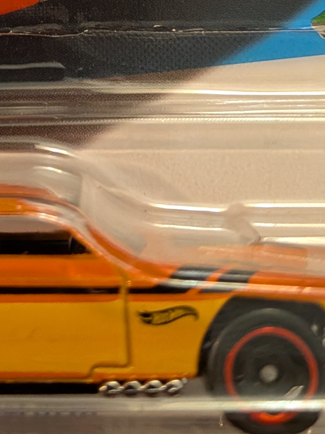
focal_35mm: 77
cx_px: -29
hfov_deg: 18.4
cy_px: -132
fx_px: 964
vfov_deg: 22.6
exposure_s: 1/60
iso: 775
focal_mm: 4.53
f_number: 1.7
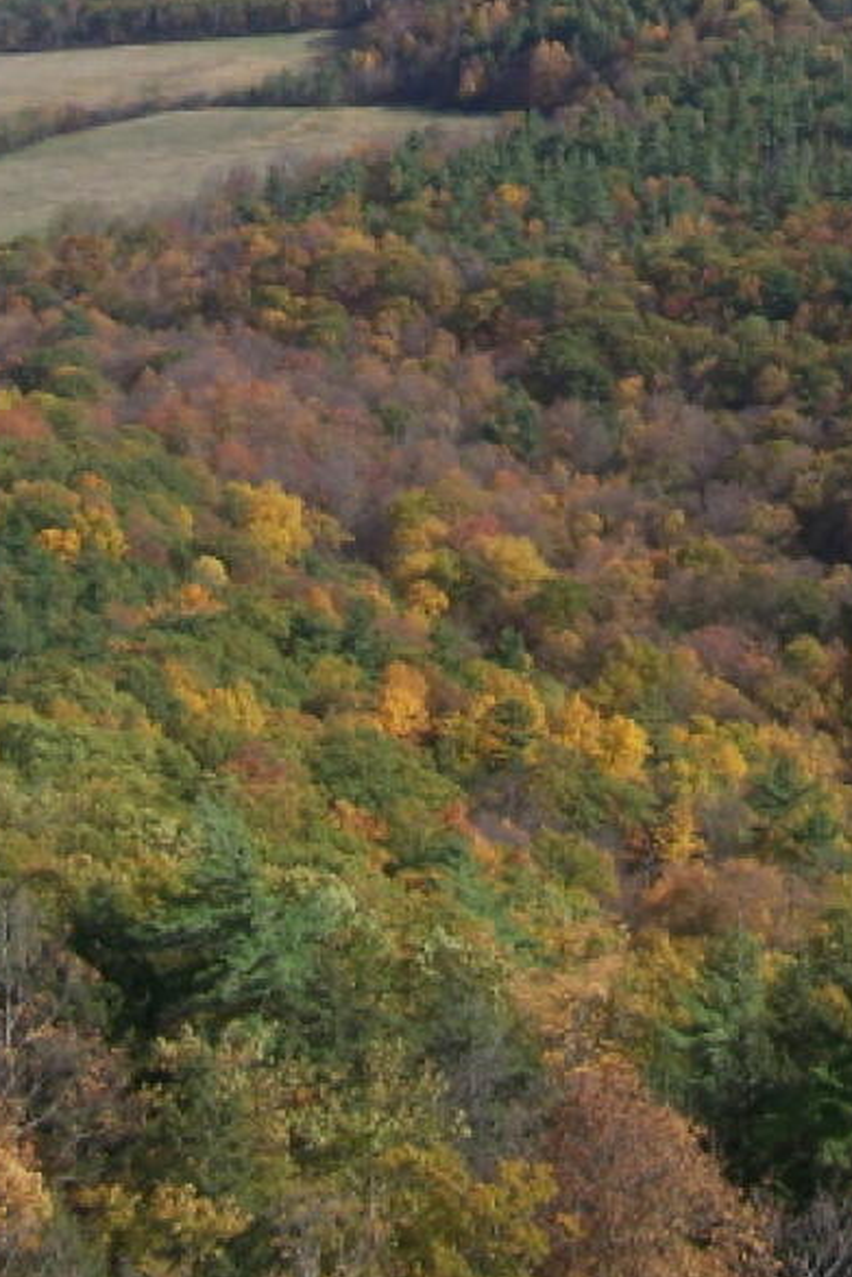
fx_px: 3264
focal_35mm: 92
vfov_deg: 21.1
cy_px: -90
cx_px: 913
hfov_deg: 14.6
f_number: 4
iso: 80
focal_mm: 6.3
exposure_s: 1/640
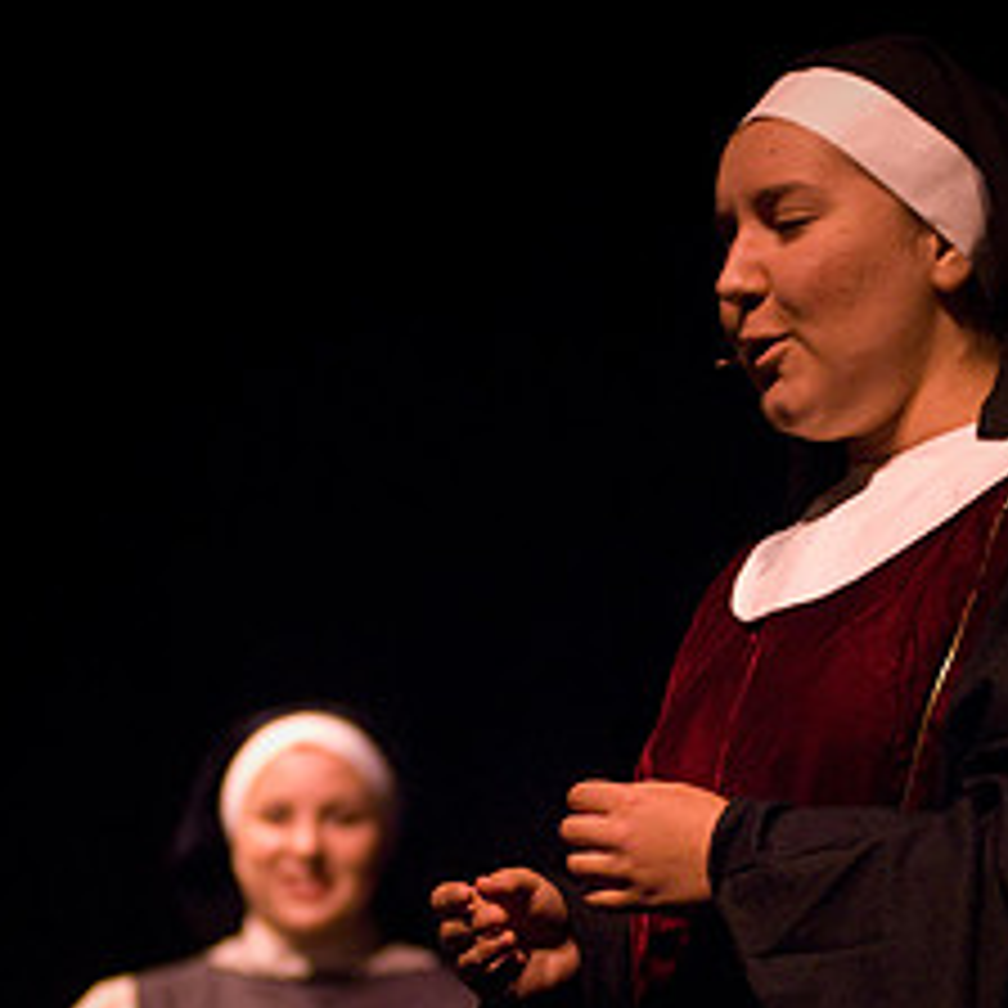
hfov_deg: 8.0
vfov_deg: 7.9
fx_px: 7248
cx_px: 632
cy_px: 806
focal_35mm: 220
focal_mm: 86
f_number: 2.8
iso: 1600
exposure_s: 1/100
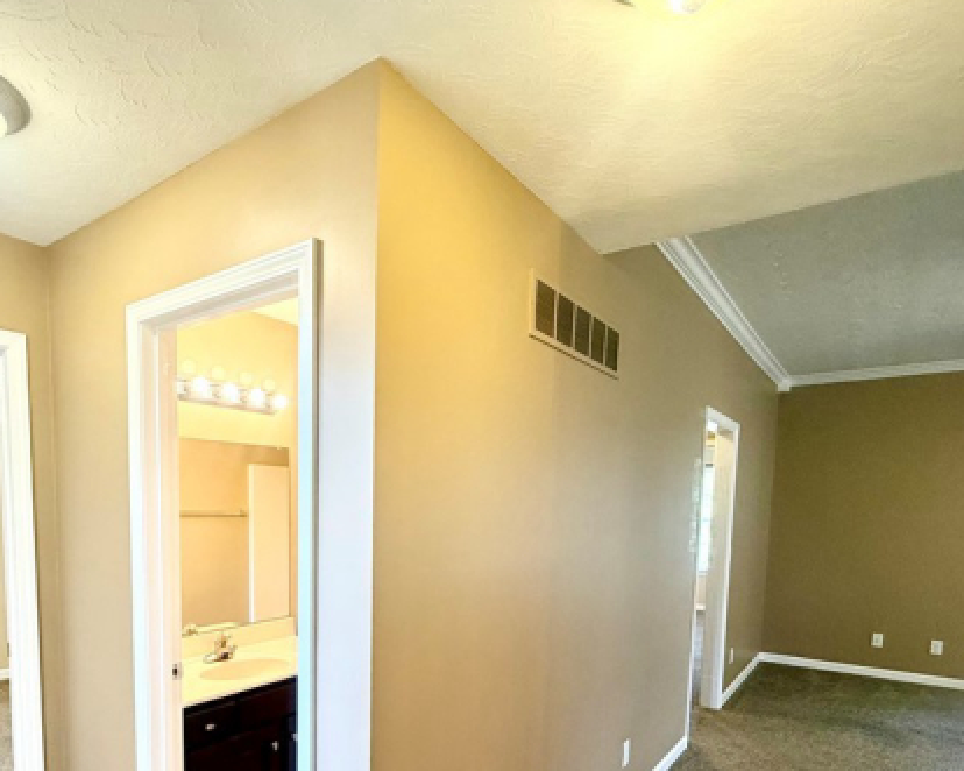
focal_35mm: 22
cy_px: 561
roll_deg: -0.4
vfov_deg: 60.3
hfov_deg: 74.6
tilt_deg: -5.3
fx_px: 628
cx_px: 406
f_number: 2.2
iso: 200
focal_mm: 2.22
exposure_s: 1/120
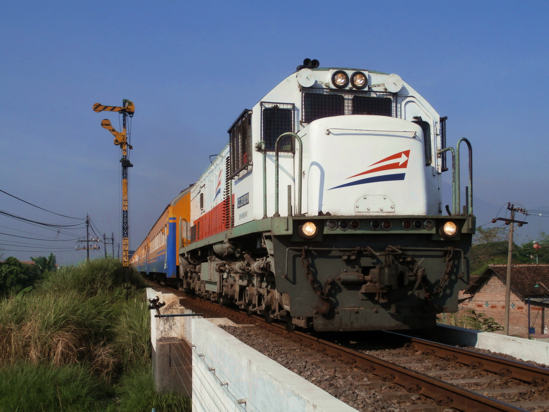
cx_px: 274
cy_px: 206
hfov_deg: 40.4
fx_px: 745
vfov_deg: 30.9
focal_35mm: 47
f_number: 4.2
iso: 100
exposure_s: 1/1250
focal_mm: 8.29
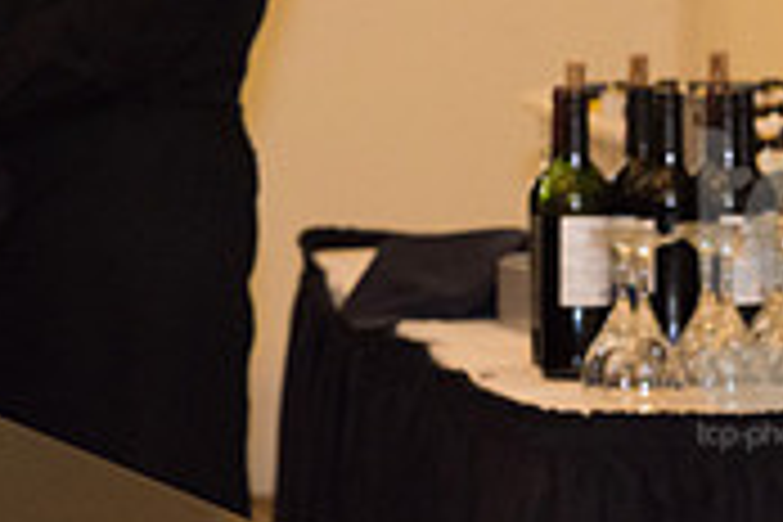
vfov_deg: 3.4
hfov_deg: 5.1
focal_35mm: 400
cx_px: 837
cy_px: 290
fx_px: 8699
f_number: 7.1
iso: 1250
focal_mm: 120
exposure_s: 1/200
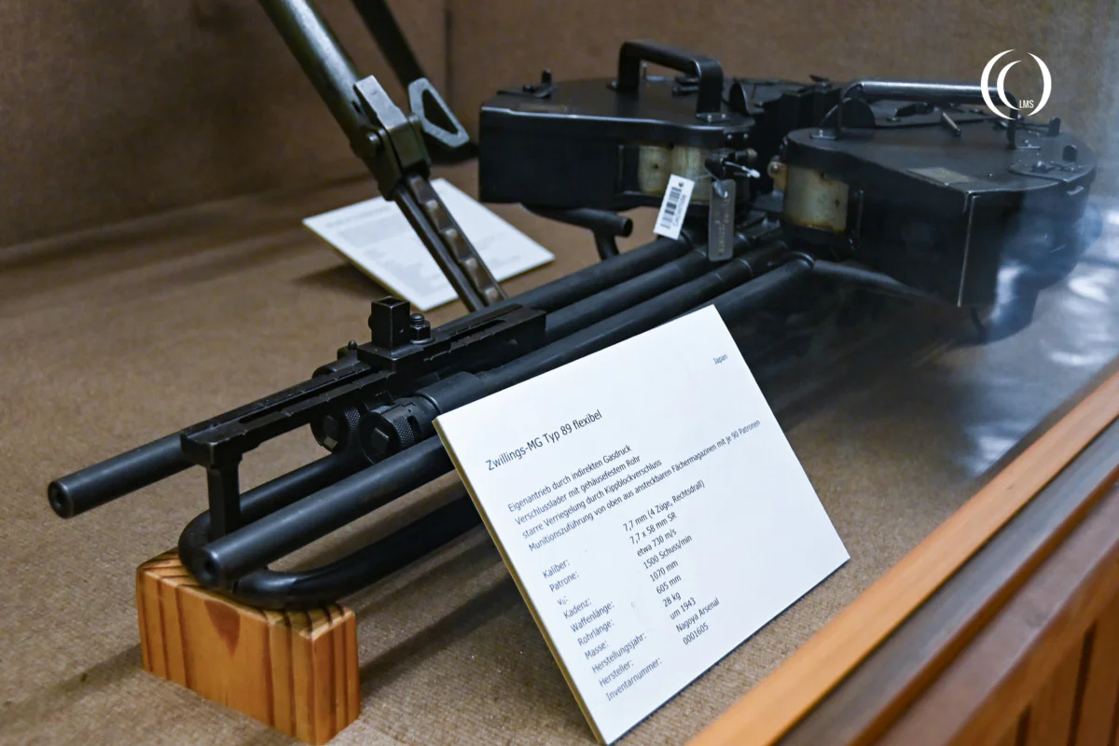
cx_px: 560
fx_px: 1336
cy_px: 373
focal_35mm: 43
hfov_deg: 45.4
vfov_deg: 31.2
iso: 1800
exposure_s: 1/50
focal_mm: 29
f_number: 4
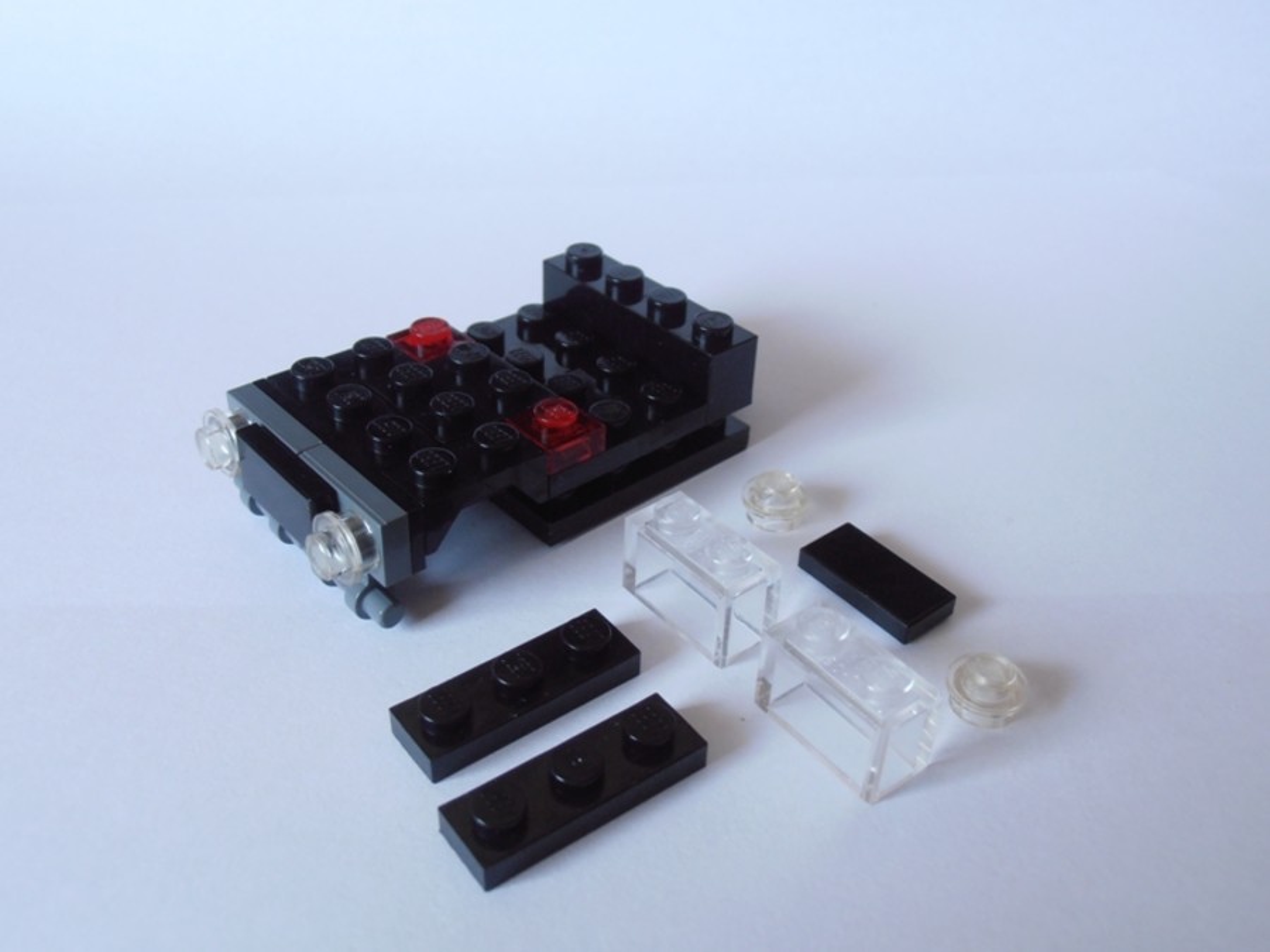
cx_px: 635
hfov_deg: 50.1
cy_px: 476
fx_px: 1357
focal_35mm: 37
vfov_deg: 38.7
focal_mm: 6.61
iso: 125
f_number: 3.9
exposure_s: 1/25
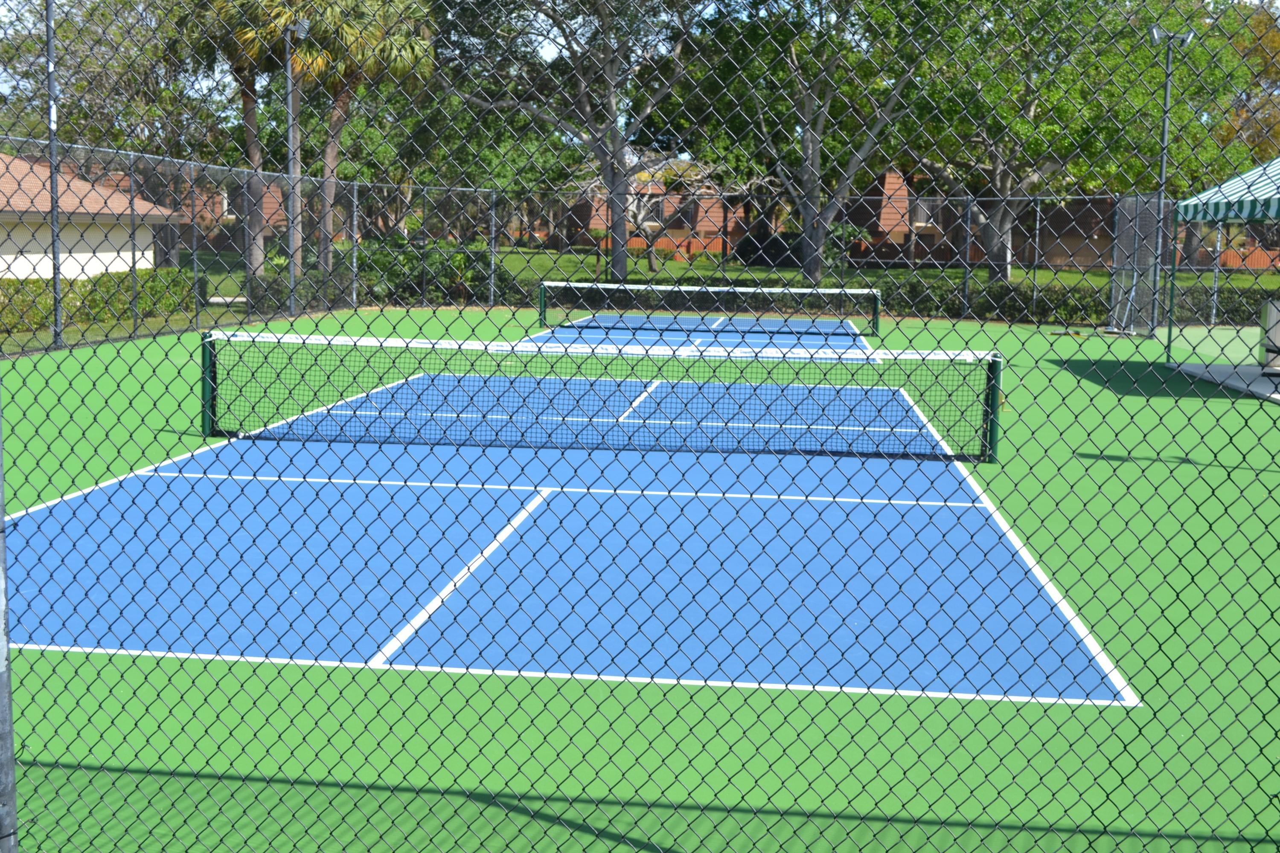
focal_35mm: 42
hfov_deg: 46.4
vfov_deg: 31.9
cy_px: 426
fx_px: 1493
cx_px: 640
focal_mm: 28
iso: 100
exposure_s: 1/200
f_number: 6.3
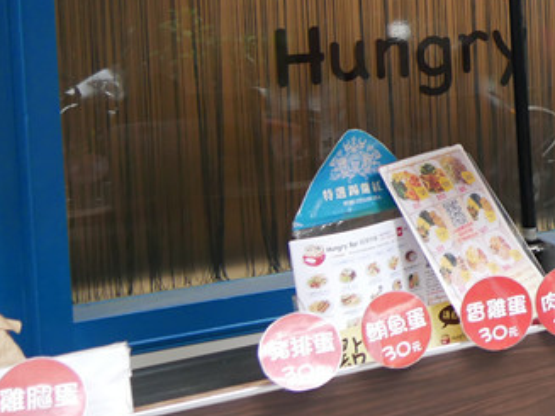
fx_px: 1234
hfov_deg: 22.6
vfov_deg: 18.7
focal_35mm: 77
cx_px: 723
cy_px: 8
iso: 640
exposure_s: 1/60
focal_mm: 14
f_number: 3.5
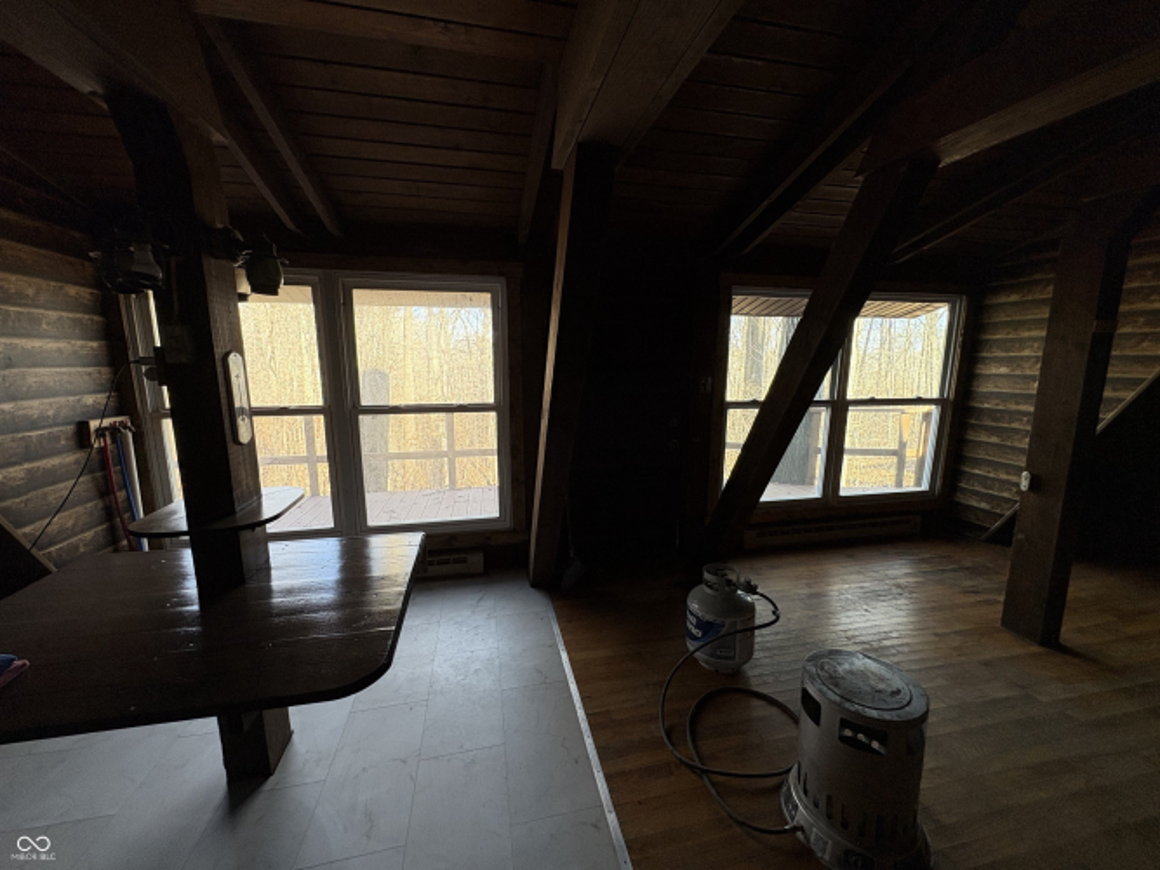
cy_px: 435
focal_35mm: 14
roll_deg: -0.1
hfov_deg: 102.1
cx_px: 580
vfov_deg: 85.7
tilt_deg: -9.5
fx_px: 469
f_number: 2.2
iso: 160
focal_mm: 2.22
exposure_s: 1/99
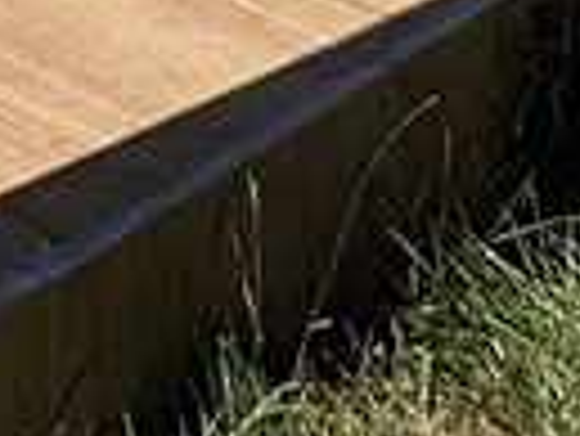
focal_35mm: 130
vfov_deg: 7.0
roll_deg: -1.1
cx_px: -805
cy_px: -1528
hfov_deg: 12.2
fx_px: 2180
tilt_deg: +6.8
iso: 50
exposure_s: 1/1927
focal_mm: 2.22
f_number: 2.2
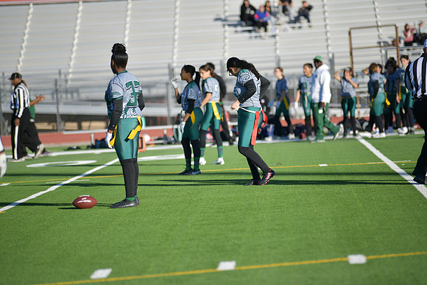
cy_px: 142
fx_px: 2373
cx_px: 214
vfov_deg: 6.9
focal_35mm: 200
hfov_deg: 10.3
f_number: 2.8
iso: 72
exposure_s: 1/1600
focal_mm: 200
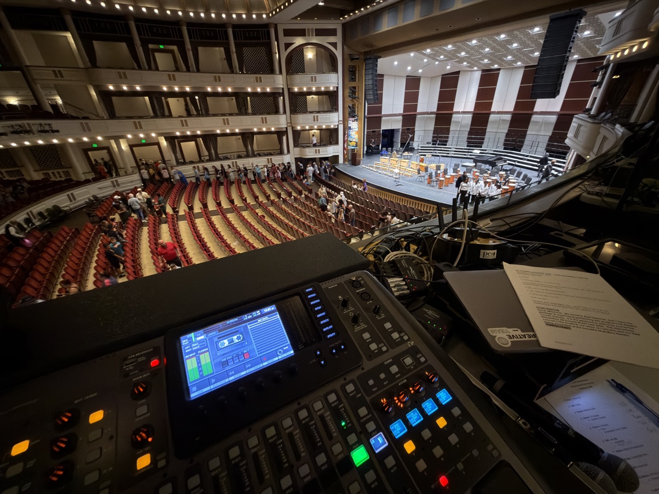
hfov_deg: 102.1
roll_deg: +2.5
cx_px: 330
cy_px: 247
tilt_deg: -29.0
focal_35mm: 14
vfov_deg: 85.7
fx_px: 267
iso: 500
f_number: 2.2
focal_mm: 2.22
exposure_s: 1/15
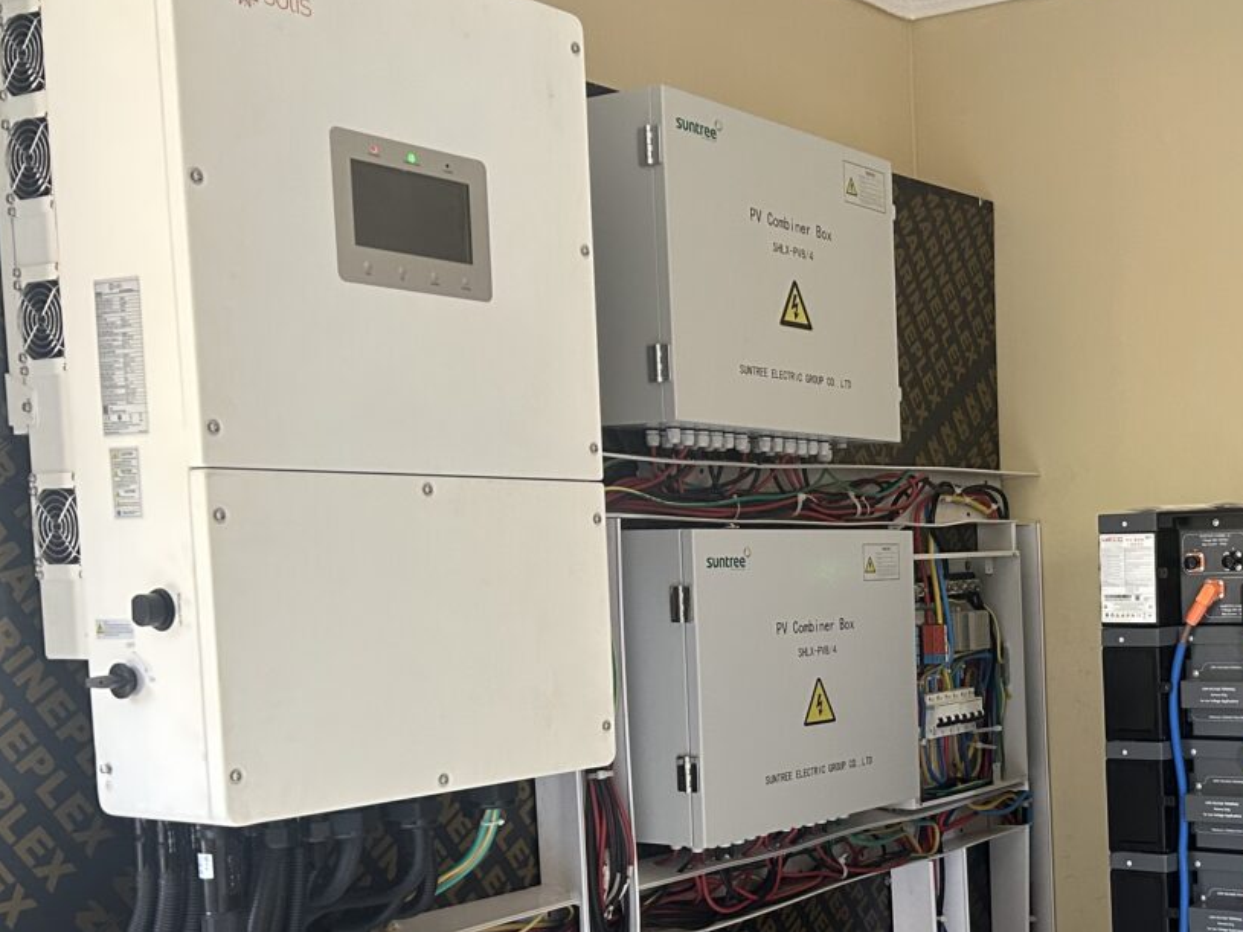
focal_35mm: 49
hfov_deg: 36.9
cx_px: 1071
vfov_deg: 29.2
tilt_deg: -5.1
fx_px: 1759
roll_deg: +1.5
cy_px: 712
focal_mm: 5.7
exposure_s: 1/60
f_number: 1.5
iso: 250
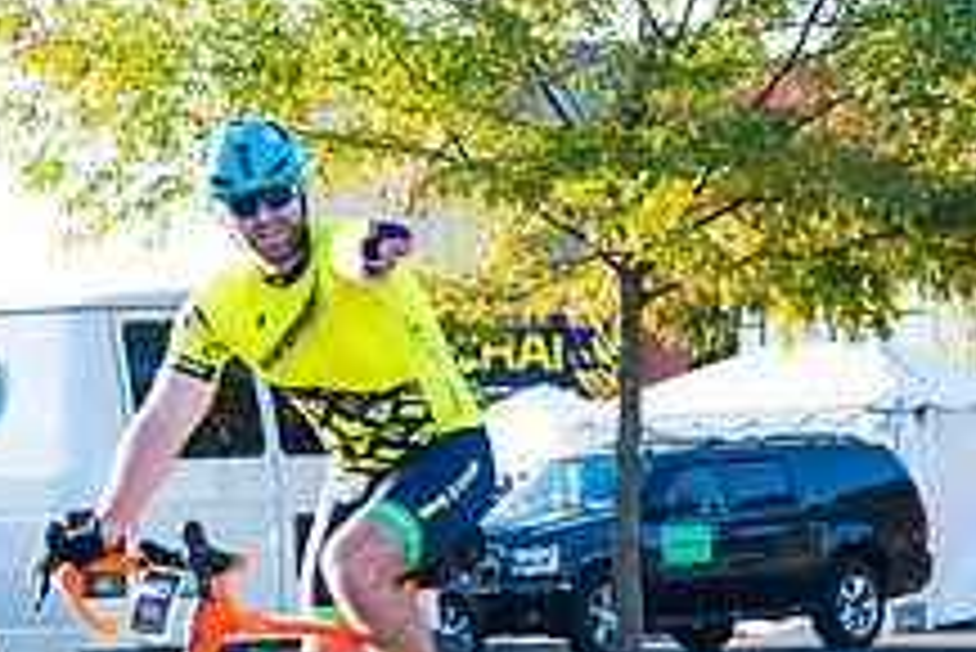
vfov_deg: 8.4
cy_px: 598
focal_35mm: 163
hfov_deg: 12.6
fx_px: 4422
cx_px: 486
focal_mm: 61
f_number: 5.6
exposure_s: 1/250
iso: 400
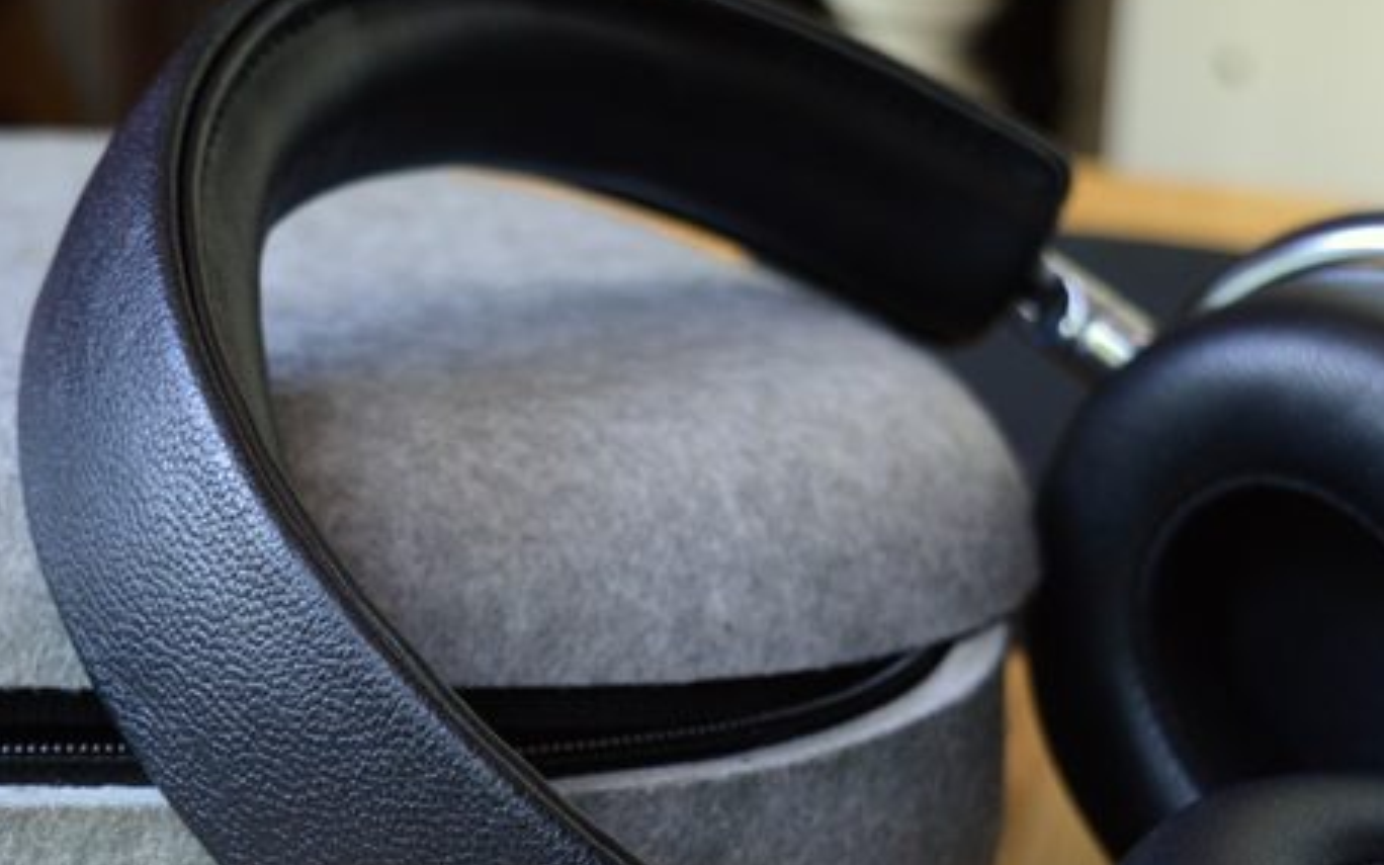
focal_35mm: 75
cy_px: 589
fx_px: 2822
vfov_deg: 17.4
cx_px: 813
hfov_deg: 27.5
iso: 400
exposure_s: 1/15
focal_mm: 31
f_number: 4.2
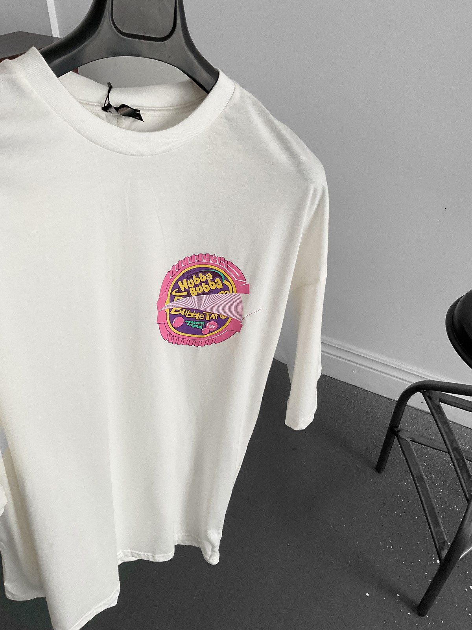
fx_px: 527
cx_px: 236
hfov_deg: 48.2
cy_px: 315
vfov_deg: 61.7
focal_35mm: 29
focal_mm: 3
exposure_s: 1/90
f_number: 1.8
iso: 64
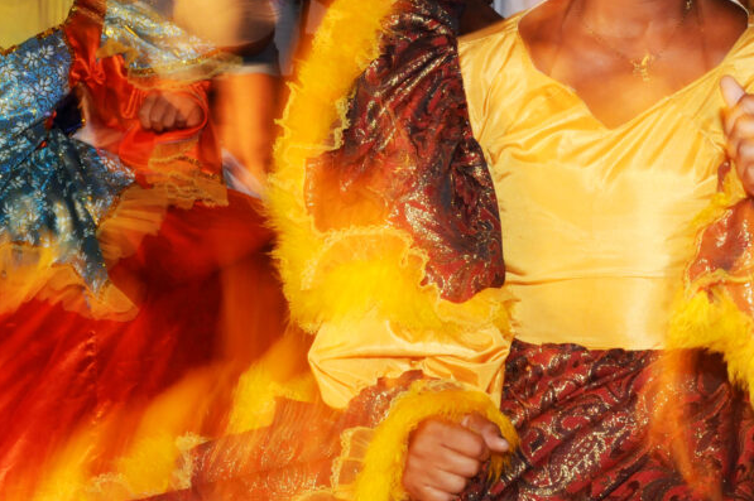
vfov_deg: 18.7
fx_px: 1507
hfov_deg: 28.1
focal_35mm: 72
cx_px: 370
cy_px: 93
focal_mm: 28
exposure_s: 1/10
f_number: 8
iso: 800
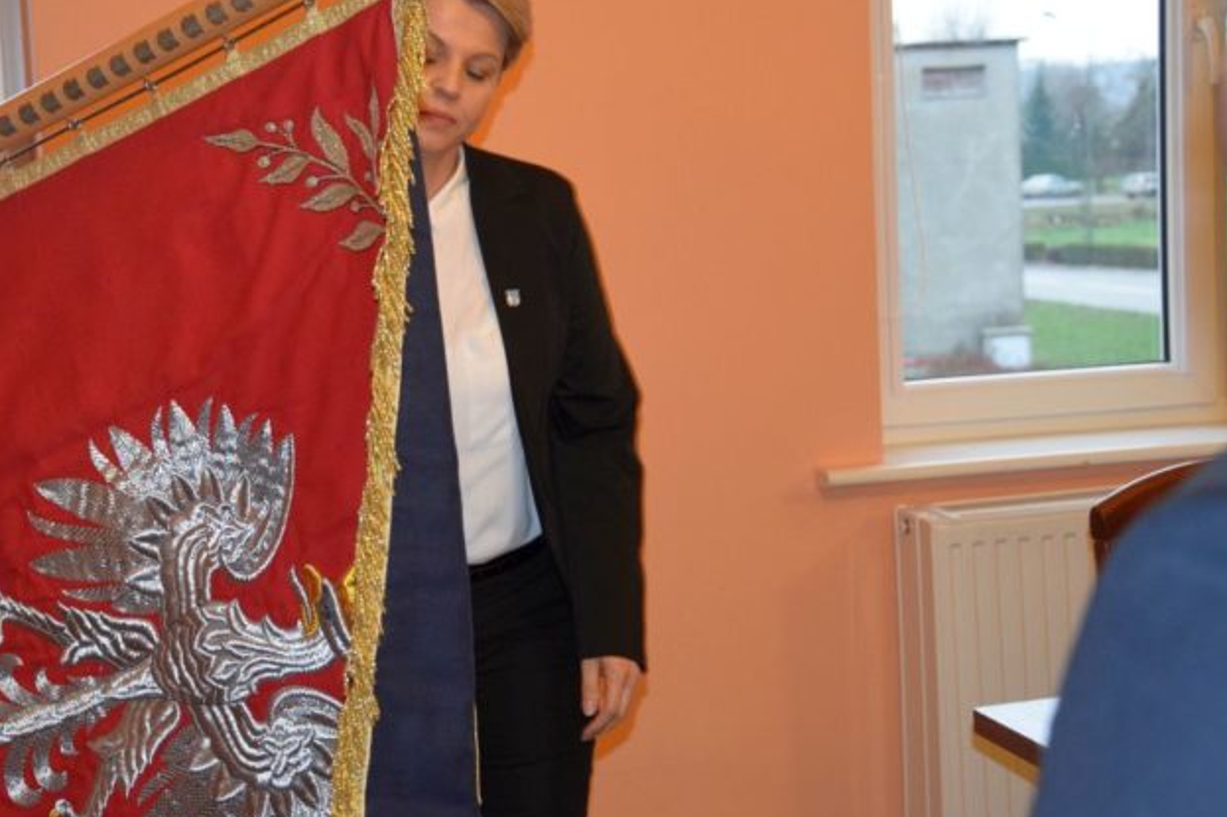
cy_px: 339
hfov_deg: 27.3
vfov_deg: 18.4
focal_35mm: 74
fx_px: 2521
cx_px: 488
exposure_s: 1/60
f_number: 4.5
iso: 2200
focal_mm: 40
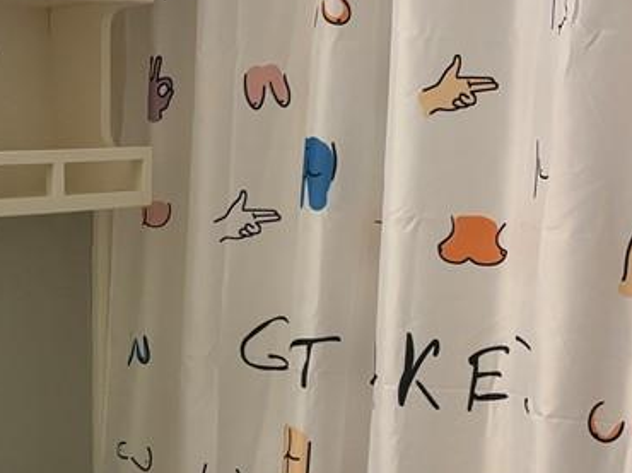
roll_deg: +1.7
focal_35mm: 72
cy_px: 382
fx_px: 1314
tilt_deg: -10.6
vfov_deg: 20.2
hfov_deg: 25.6
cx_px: -10
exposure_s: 1/60
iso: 160
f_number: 1.6
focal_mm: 5.96
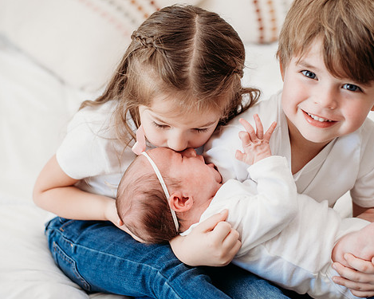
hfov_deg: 32.5
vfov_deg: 26.2
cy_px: 153
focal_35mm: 58
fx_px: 642
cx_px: 176
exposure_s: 1/200
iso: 500
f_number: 2.5
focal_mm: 50
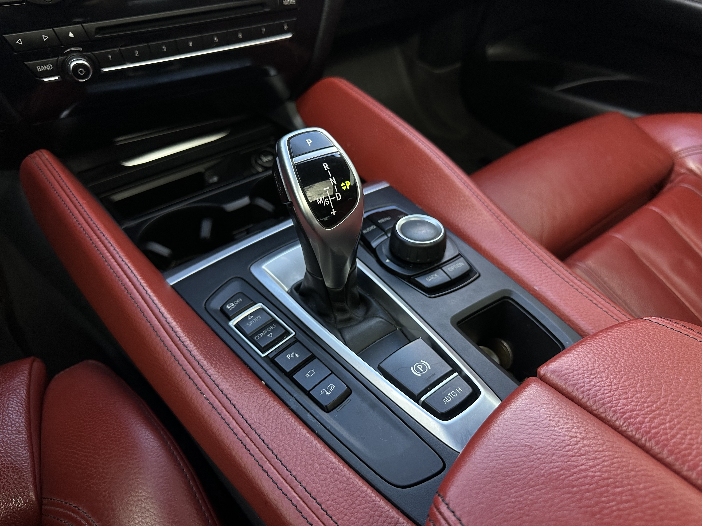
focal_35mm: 24
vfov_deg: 56.8
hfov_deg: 71.6
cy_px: 263
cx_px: 351
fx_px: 487
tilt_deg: -45.9
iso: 250
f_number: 1.78
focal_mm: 6.86
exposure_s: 1/104
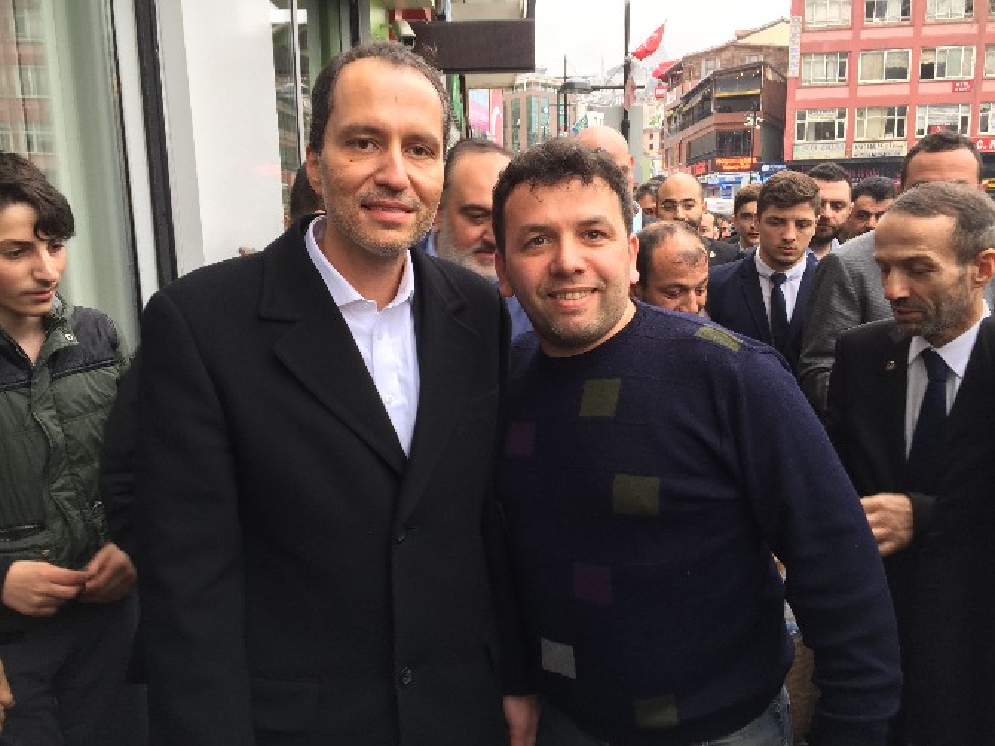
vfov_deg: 48.2
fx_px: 833
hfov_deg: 61.7
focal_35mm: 29
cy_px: 373
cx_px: 498
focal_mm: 4.15
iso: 32
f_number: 2.2
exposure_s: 1/50
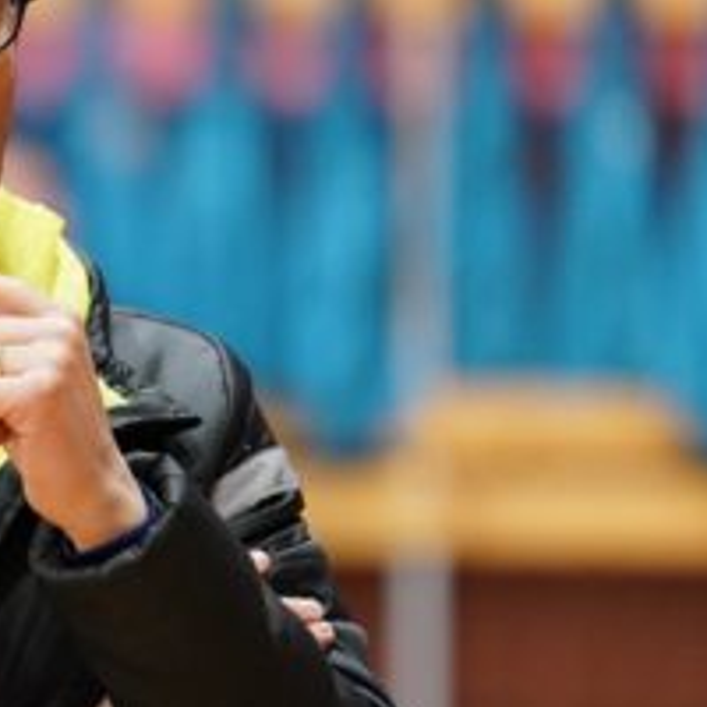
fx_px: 13656
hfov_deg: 3.0
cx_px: -240
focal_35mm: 591
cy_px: 304
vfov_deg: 3.0
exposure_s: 1/320
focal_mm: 200
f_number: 2.8
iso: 4000
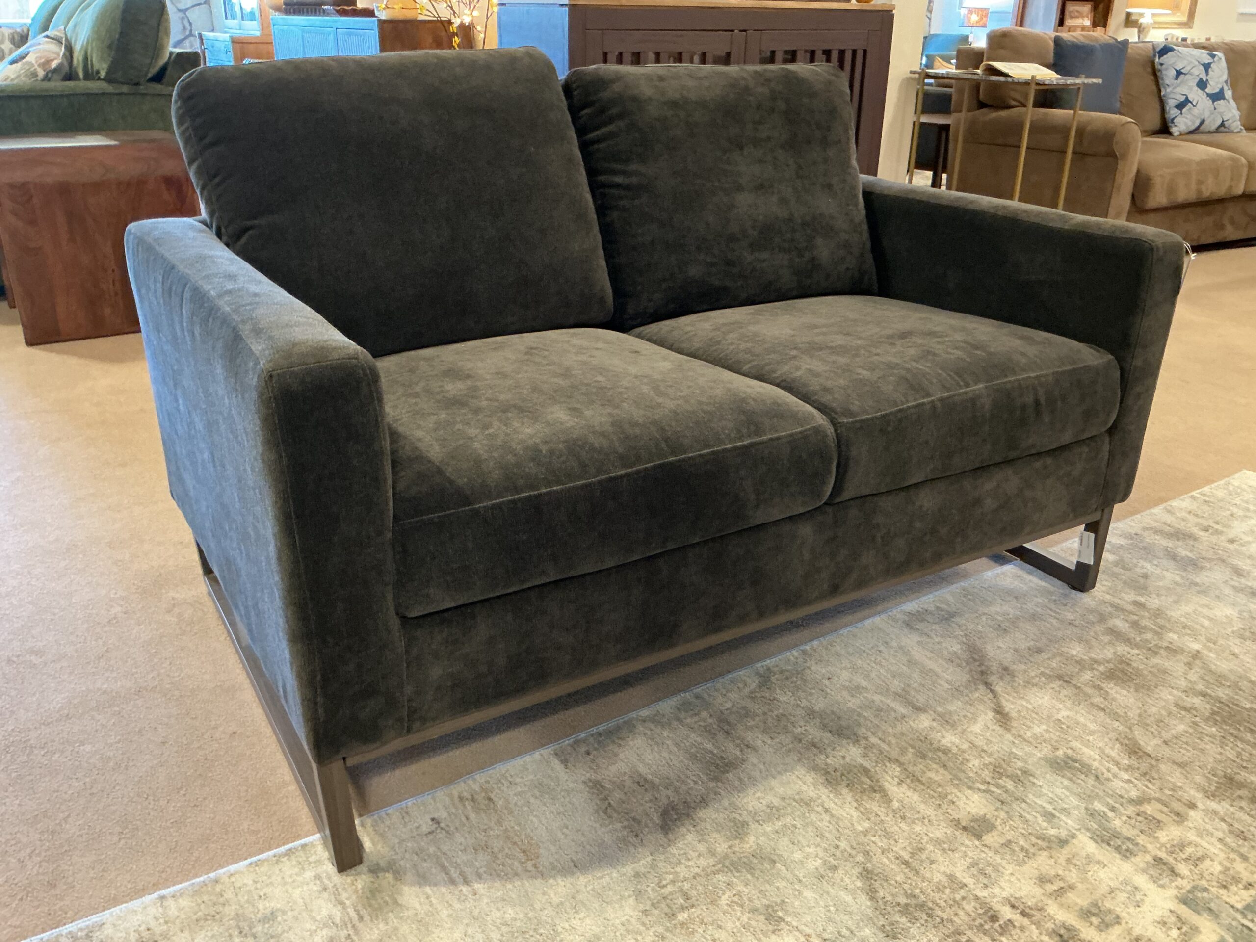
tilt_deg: -22.9
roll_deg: -2.0
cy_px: 471
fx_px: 1052
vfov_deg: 48.2
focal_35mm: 29
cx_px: 628
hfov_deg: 61.7
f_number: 1.8
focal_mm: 3
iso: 320
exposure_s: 1/30
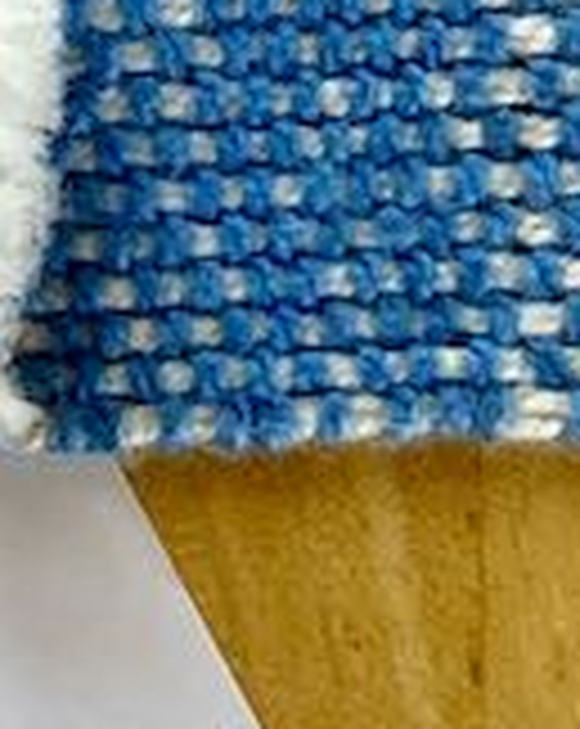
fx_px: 3723
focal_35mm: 173
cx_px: -1515
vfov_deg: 10.5
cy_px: -603
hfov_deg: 7.2
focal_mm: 3.99
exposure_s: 1/121
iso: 64
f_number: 1.8
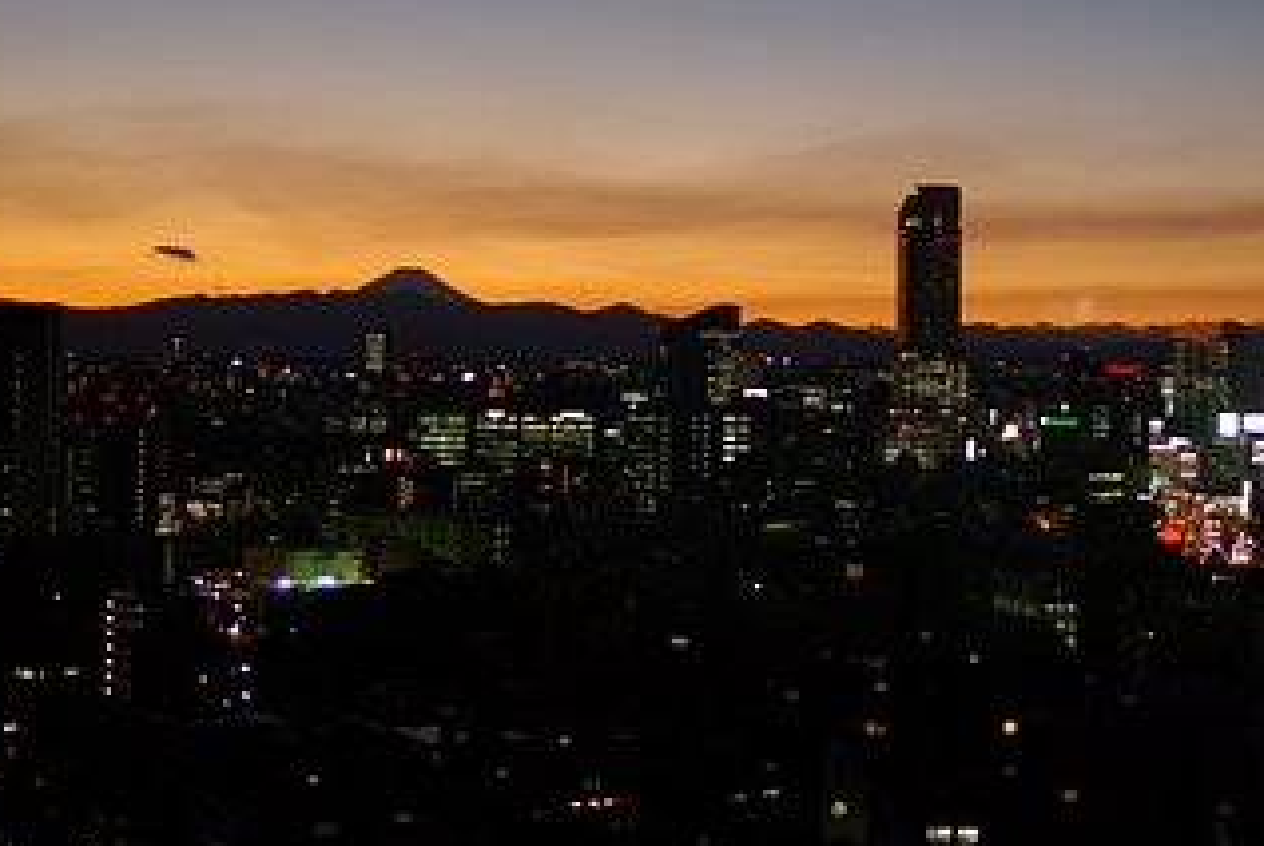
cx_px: 640
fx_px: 2630
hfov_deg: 27.0
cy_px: 169
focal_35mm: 75
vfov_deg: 18.1
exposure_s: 1/30
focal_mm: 31
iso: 400
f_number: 2
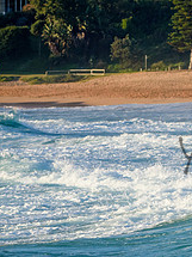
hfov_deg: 2.4
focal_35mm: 615
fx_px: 4553
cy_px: 145
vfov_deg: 3.2
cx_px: 302
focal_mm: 155
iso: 560
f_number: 5.6
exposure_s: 1/2000
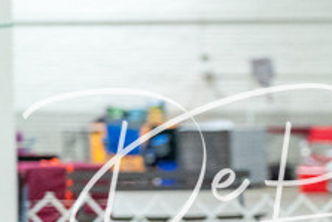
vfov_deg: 3.3
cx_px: 286
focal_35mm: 413
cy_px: 284
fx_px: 3811
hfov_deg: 5.0
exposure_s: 1/200
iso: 6400
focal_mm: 159
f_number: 3.2
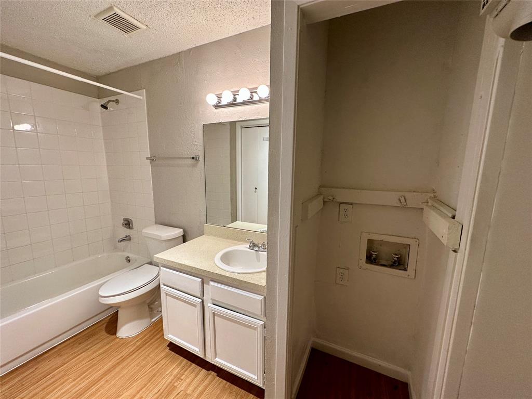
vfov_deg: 85.7
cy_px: 200
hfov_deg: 102.1
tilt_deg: -9.4
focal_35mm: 14
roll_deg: -0.6
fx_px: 215
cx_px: 266
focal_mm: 2.22
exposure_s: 1/120
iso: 160
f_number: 2.2
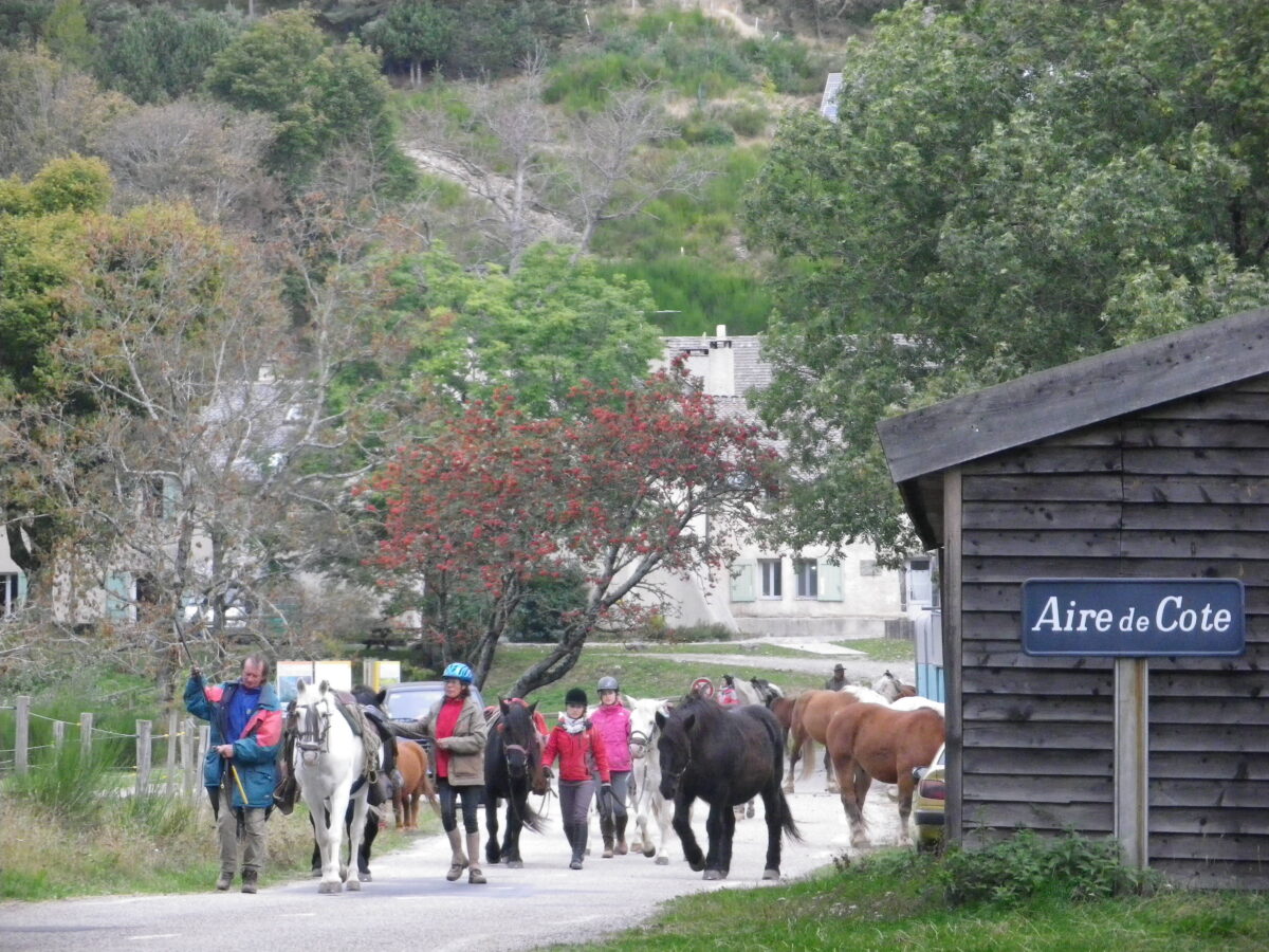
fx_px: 5279
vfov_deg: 10.3
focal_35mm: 144
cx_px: 634
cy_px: 476
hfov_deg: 13.7
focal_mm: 25.8
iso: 500
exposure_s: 1/100
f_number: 5.3
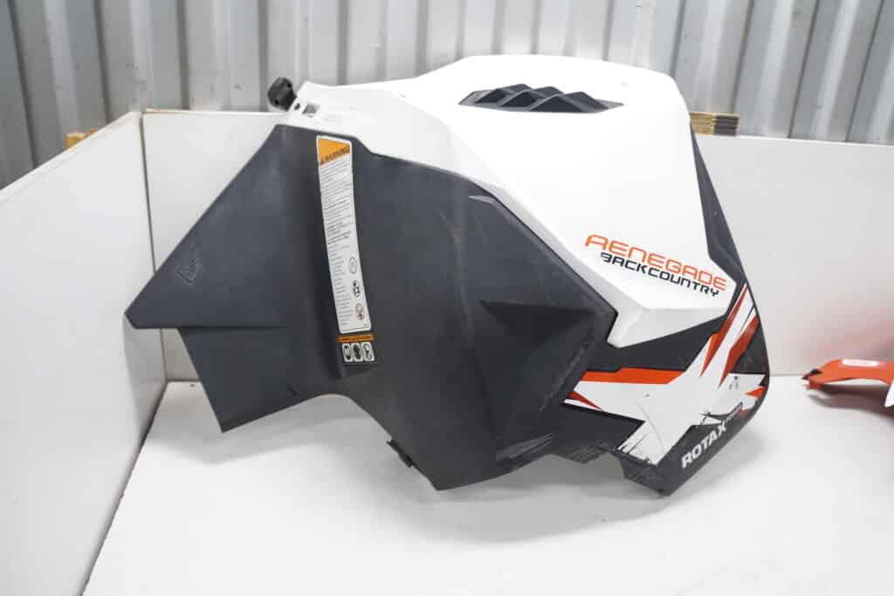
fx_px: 671
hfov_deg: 67.4
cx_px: 447
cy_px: 298
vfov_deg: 47.9
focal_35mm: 27
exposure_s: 1/60
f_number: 4.5
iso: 400
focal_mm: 18
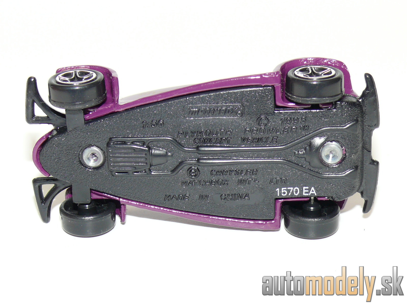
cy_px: 152
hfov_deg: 19.1
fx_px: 1211
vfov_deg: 14.4
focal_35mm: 103
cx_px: 204
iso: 100
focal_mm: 13.6
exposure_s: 1/30
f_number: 4
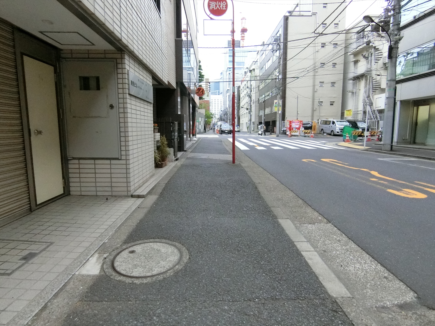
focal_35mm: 19
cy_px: 163
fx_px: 239
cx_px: 218
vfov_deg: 68.7
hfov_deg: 84.7
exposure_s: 1/500
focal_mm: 4.06
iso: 1250
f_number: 2.7
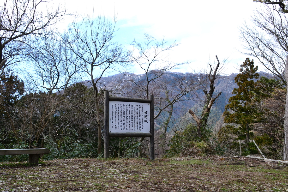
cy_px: 96
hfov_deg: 49.6
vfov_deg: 34.2
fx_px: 312
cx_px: 144
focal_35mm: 39
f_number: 9
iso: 400
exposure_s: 1/320
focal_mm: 26
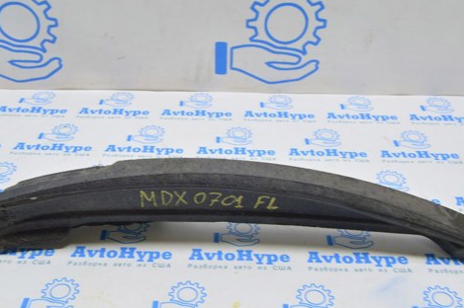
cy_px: 152
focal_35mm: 45
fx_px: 580
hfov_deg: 43.6
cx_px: 211
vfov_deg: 29.8
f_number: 5.6
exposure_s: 1/20
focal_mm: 22
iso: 400
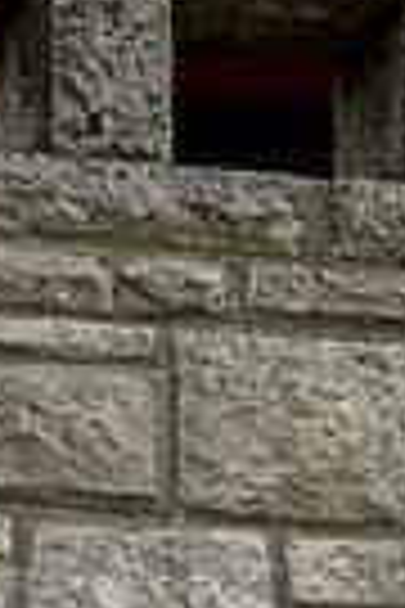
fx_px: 6733
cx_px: 104
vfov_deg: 5.1
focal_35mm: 399
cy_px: 982
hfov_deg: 3.4
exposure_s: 1/500
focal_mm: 120
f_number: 7.1
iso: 640
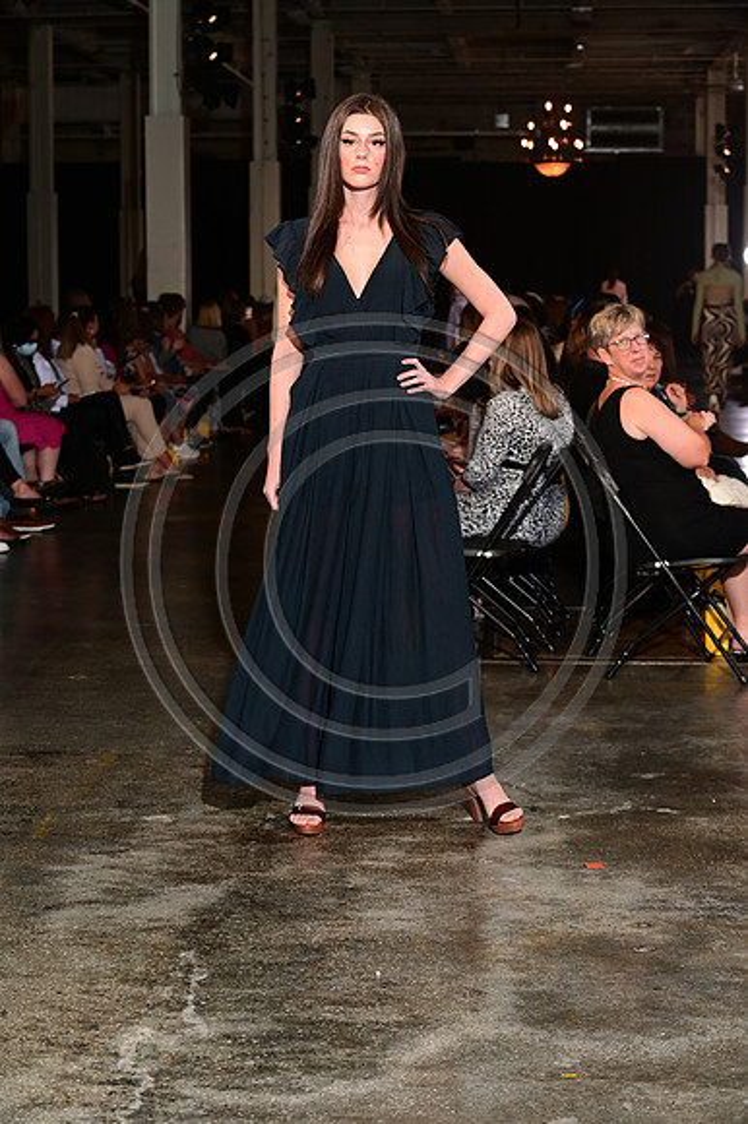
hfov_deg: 19.4
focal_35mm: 70
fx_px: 2184
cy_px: 562
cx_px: 374
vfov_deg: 28.9
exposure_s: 1/125
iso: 1000
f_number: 6.3
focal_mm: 70
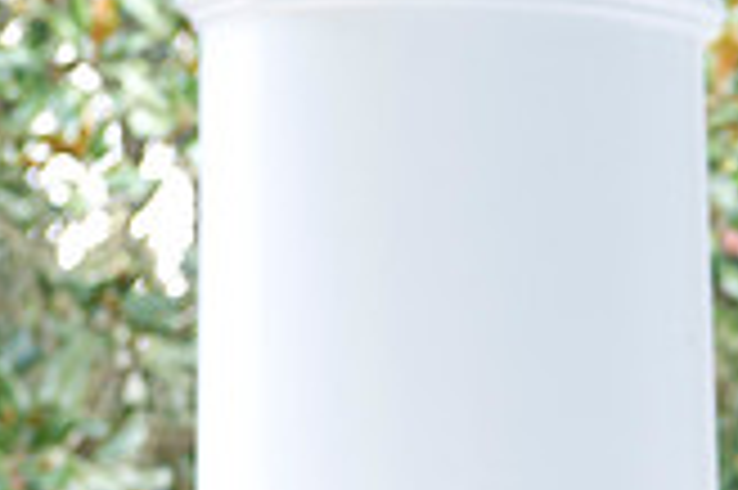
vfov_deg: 6.2
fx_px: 4485
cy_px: 818
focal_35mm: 219
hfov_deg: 9.2
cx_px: 1071
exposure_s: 1/50
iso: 320
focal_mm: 62
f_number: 5.6
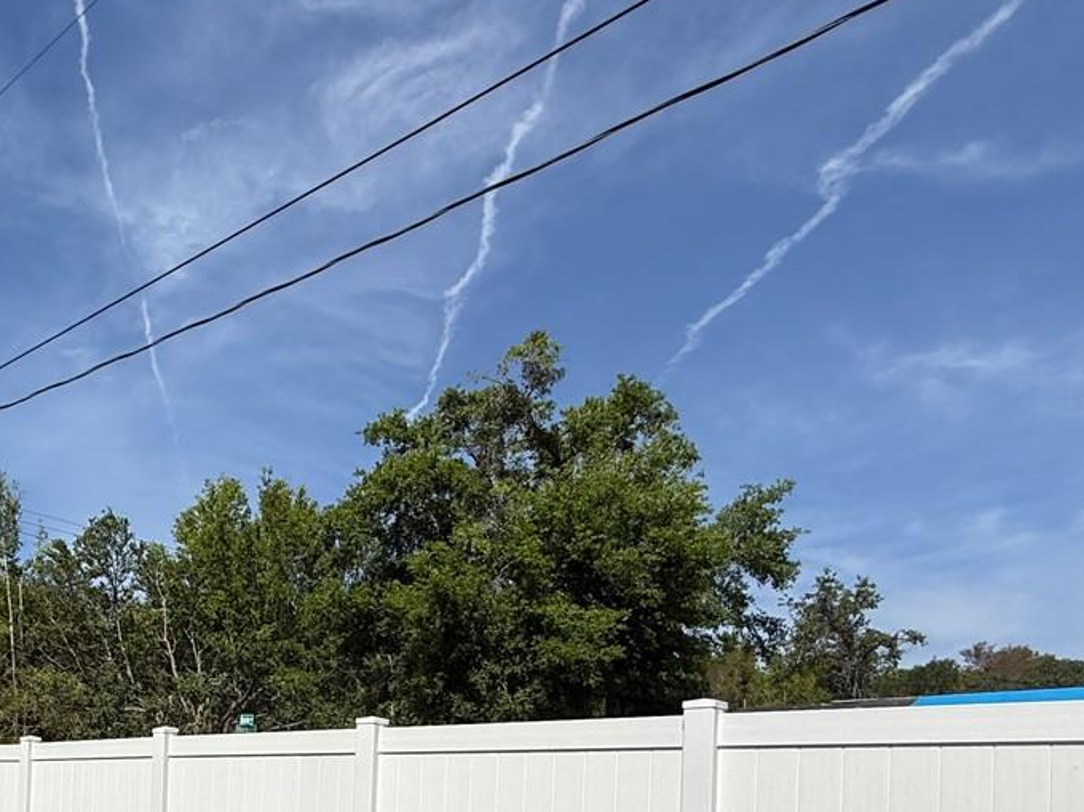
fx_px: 1033
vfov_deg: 38.6
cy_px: 791
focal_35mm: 33
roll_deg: -2.1
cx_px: 176
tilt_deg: +0.5
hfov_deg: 51.0
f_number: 2.2
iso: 50
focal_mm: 2.22
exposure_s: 1/4762
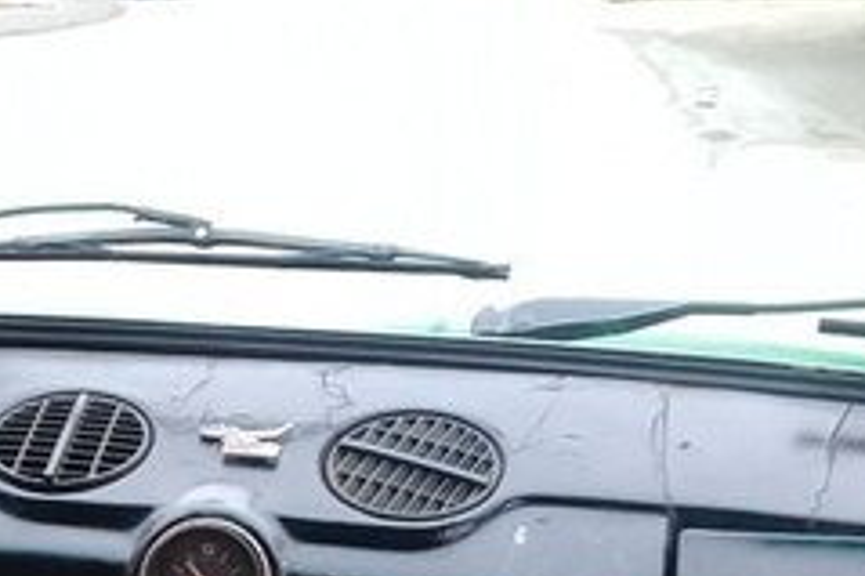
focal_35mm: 89
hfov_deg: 22.1
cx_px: 29
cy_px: 744
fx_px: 2137
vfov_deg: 14.7
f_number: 2.2
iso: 64
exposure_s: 1/33
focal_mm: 3.3
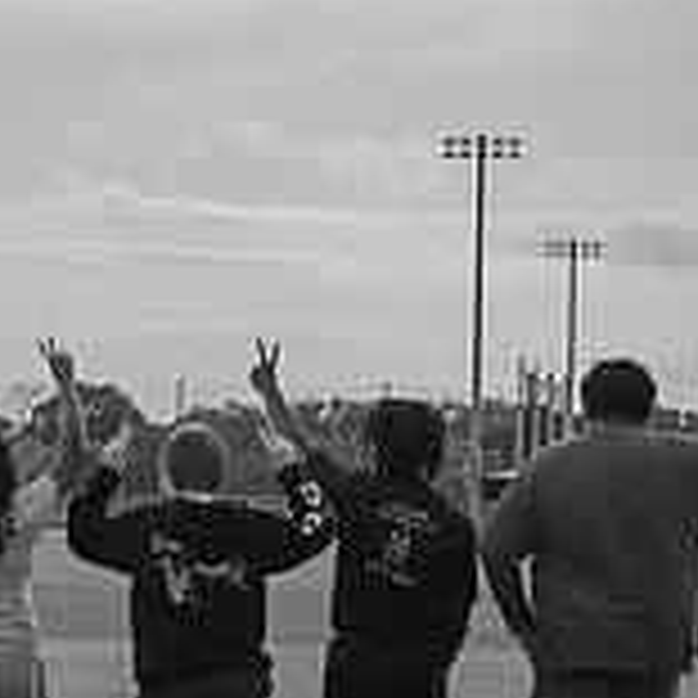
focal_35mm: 187
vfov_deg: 9.3
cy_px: 115
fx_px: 4266
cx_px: 308
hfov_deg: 9.4
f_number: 4
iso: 400
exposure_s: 1/250
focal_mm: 40
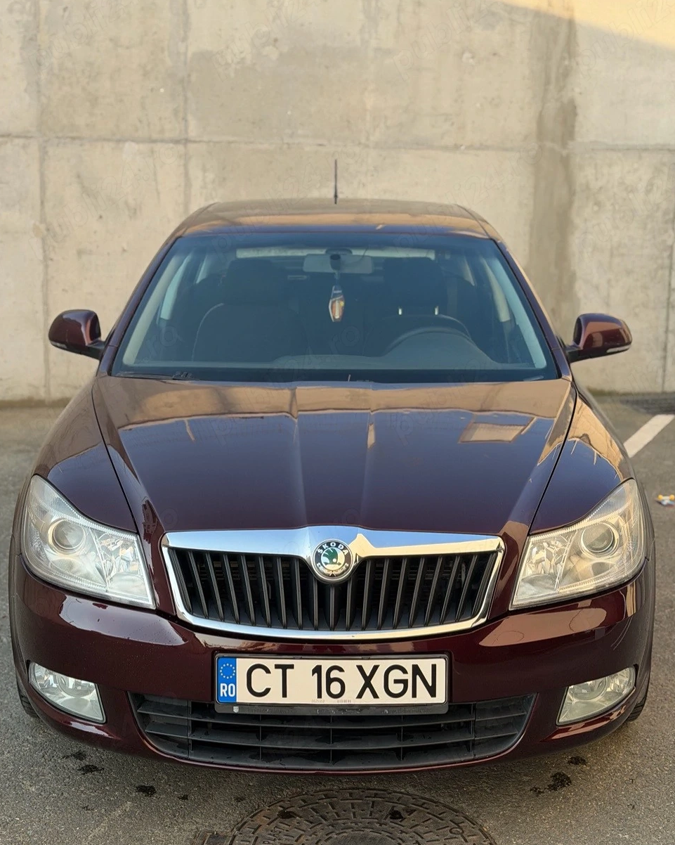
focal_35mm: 52
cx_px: 332
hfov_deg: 29.1
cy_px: 409
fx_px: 1299
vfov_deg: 36.0
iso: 64
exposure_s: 1/587
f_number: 1.78
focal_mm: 6.76
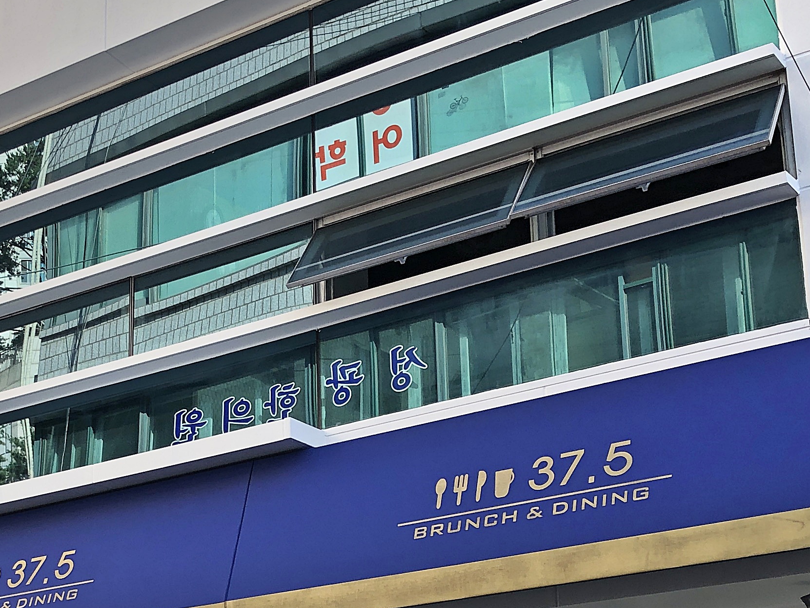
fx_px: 1591
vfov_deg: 21.1
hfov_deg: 28.2
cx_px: 226
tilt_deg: +12.3
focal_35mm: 68
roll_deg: +0.6
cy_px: 569
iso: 20
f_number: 1.8
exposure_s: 1/259
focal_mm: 4
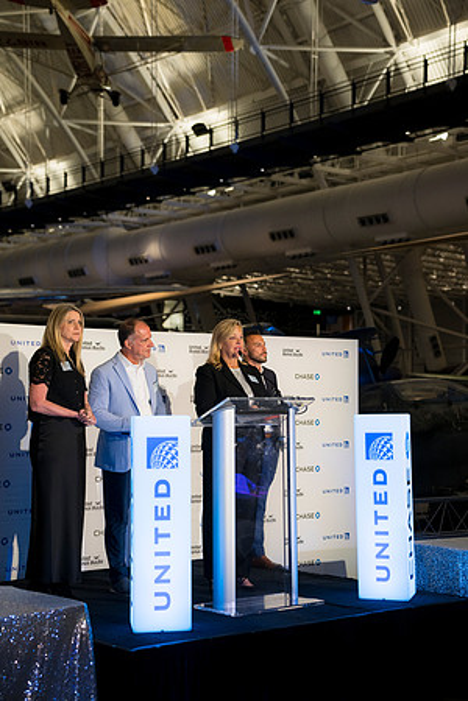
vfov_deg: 35.1
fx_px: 1111
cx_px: 234
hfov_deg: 23.8
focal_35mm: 57
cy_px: 350
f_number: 2.8
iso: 800
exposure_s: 1/160
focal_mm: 57
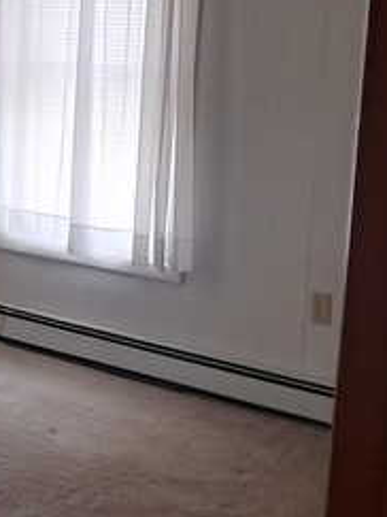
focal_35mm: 74
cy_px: 176
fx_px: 1104
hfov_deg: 18.3
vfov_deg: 26.2
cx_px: -140
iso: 125
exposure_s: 1/60
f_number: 1.8
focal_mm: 4
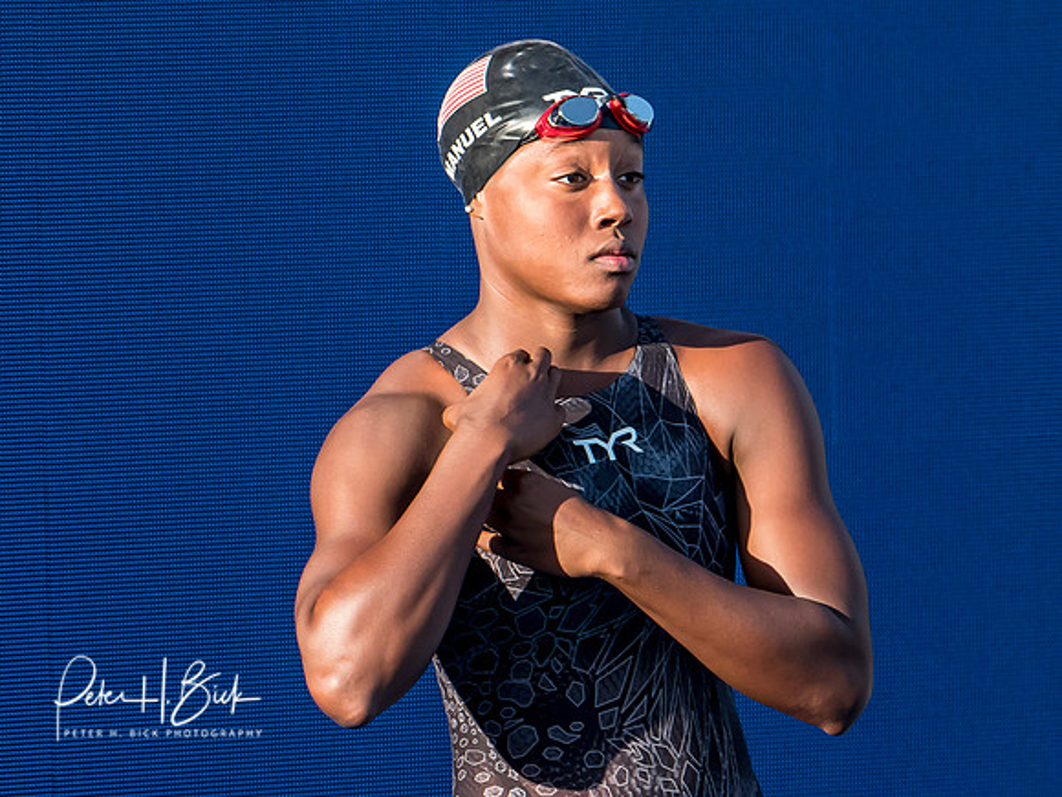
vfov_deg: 2.2
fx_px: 20975
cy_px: 304
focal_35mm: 684
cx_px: 537
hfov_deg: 2.9
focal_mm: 200
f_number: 5.6
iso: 640
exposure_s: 1/1000
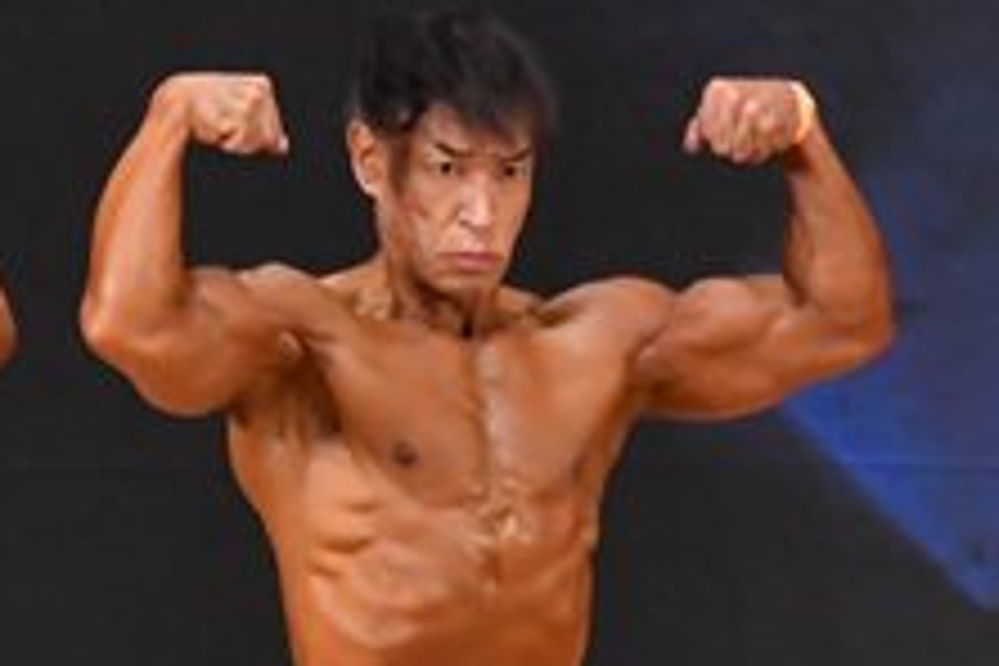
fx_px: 24696
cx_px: 511
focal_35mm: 890
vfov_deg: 1.5
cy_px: 837
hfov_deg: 2.3
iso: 5600
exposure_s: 1/400
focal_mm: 170
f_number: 5.6
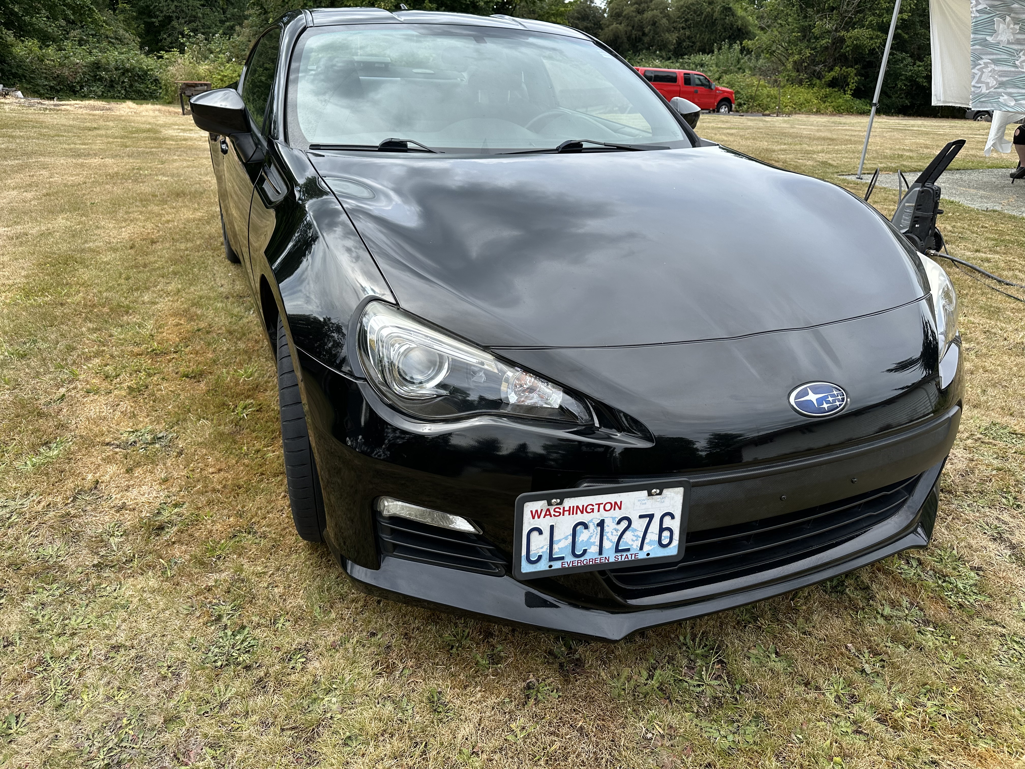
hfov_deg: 71.6
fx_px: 711
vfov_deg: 56.8
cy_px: 384
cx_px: 512
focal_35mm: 24
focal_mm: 6.86
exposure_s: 1/1639
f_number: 1.78
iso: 80
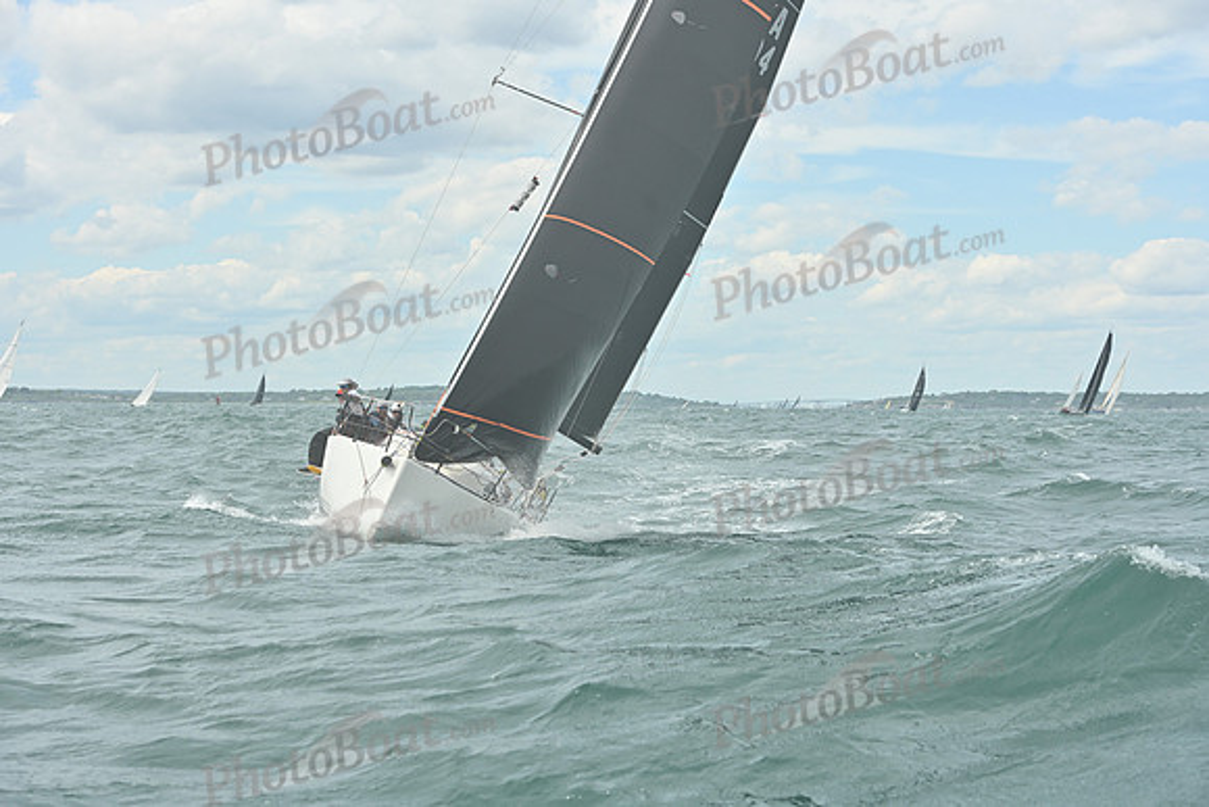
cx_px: 604
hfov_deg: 28.8
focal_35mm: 70
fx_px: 2351
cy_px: 404
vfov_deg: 19.5
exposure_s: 1/1250
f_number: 9
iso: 320
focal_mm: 70
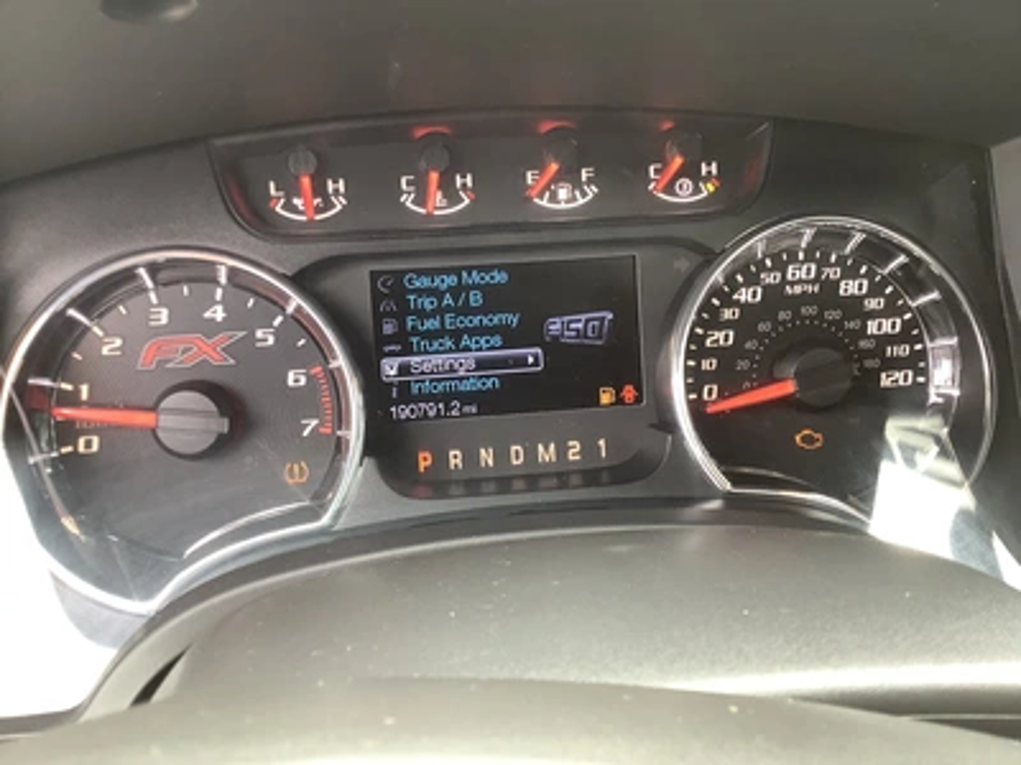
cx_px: 510
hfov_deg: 58.4
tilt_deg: -27.4
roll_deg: +3.0
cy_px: 382
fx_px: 914
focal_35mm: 31
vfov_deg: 45.4
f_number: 2.4
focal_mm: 3.3
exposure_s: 1/50
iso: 50
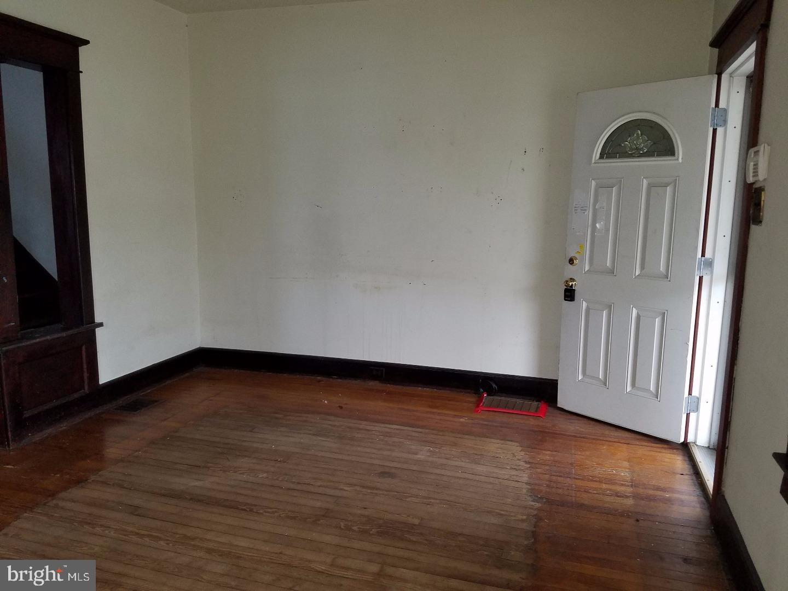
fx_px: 592
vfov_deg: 53.1
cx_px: 394
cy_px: 296
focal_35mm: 26
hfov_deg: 67.3
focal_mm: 4.2
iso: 160
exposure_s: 1/24
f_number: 1.7
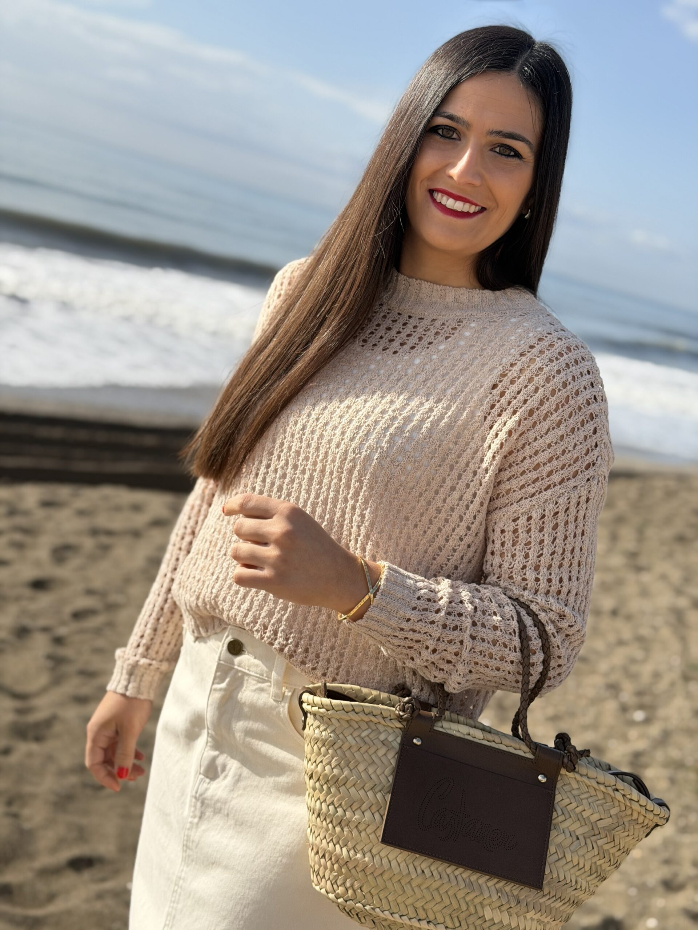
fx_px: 1291
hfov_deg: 30.3
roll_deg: -16.0
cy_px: 465
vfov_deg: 39.7
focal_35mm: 48
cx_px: 349
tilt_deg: -11.7
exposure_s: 1/4329
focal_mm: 6.76
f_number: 1.78
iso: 64
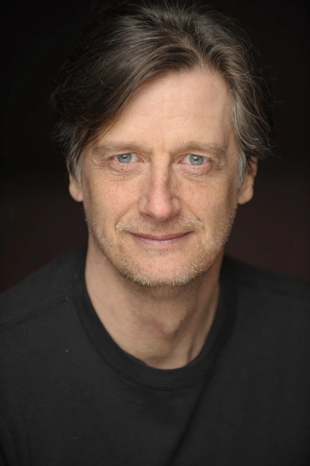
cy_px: 233
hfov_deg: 8.1
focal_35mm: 170
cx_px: 155
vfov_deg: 12.1
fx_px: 2199
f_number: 3.5
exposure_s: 1/80
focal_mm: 170
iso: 800
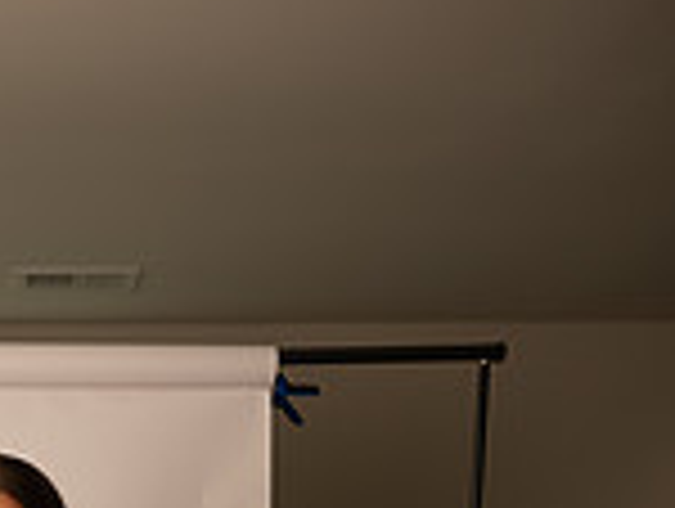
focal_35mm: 69
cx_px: 14
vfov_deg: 16.8
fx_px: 1348
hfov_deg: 26.7
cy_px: 976
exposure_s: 1/160
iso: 100
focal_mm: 24
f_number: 3.2
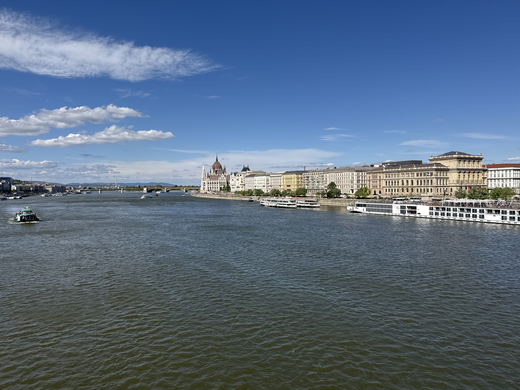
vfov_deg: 56.8
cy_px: 195
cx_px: 260
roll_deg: +1.2
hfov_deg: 71.6
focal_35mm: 24
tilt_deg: -1.0
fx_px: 361
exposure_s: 1/7937
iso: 80
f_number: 1.78
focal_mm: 6.76
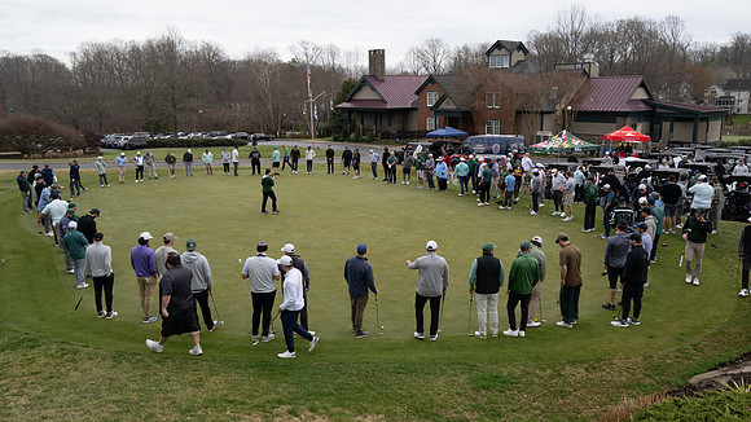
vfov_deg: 41.7
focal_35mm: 28
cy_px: 198
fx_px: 554
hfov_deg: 68.3
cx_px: 381
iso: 320
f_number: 5.6
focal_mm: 25
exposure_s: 1/320
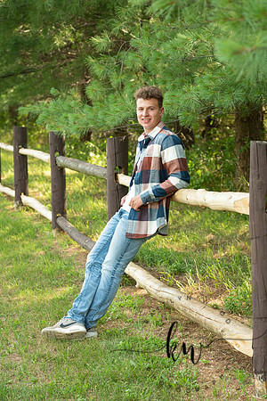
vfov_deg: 23.9
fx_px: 946
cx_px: 134
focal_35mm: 85
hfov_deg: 16.1
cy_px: 200
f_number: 5
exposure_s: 1/200
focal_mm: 85
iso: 400
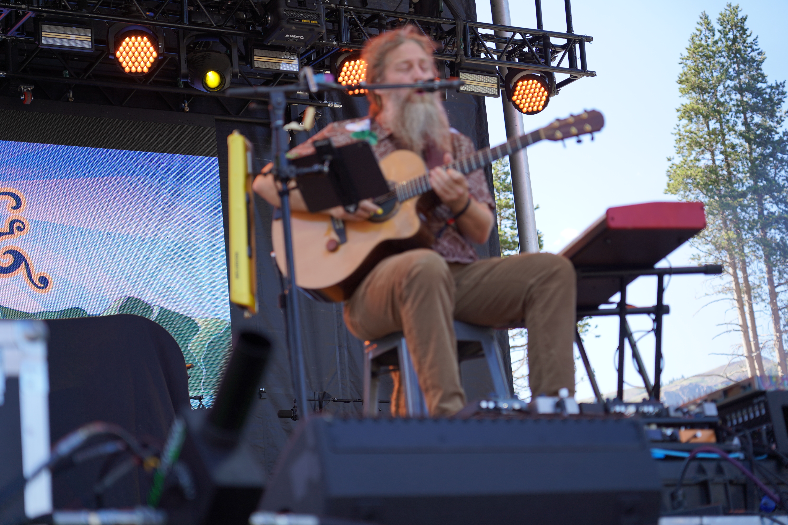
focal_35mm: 82
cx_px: 394
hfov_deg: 24.8
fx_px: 1795
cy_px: 262
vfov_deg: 16.7
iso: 100
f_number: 4
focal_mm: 82
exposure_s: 1/200
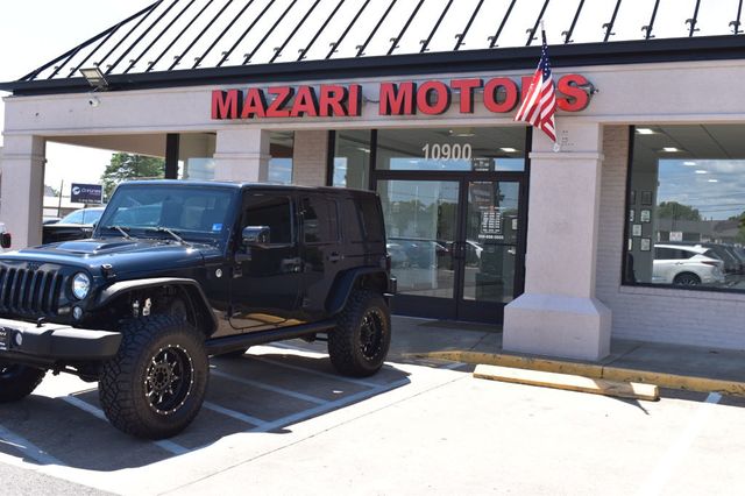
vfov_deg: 33.0
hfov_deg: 47.9
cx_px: 372
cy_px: 248
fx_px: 838
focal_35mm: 40
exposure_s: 1/250
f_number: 10
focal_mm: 27
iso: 400
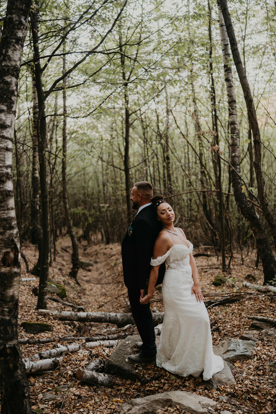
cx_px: 138
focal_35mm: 35
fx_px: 402
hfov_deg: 37.9
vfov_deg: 54.4
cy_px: 207
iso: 640
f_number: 1.6
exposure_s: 1/320
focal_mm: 35
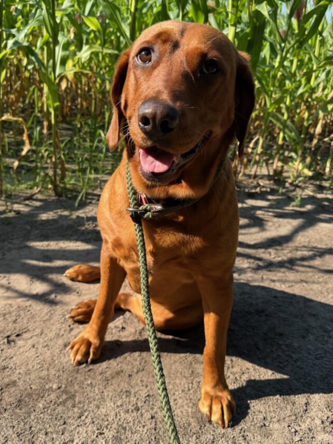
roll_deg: -8.2
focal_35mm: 29
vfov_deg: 61.6
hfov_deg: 48.2
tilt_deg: -20.7
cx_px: 157
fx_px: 372
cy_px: 222
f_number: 1.78
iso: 80
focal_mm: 6.76
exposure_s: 1/1292
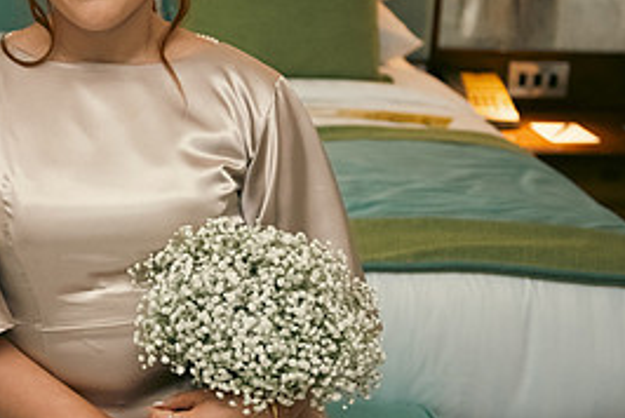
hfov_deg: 19.9
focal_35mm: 99
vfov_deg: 13.8
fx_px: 1721
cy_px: 144
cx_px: -21
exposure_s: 1/160
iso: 800
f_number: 3.5
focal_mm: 45
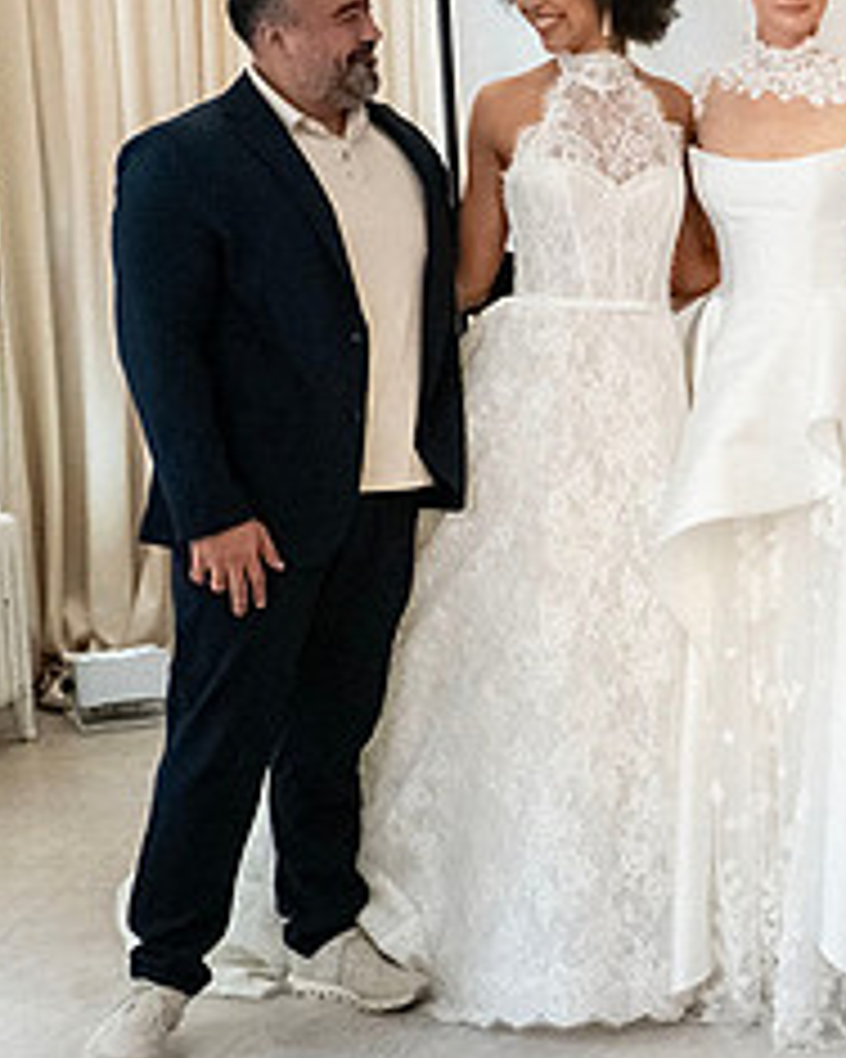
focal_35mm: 82
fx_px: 2566
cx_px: 1282
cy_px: 579
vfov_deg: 23.3
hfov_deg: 16.9
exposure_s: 1/500
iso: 1600
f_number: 4
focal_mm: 17
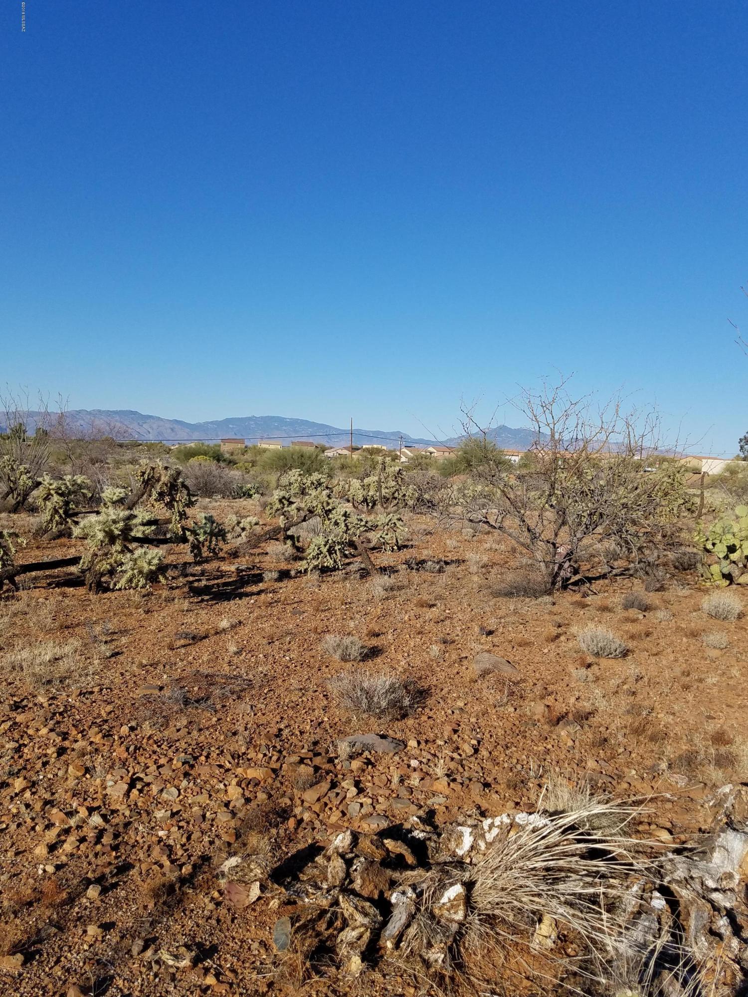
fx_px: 749
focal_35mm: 26
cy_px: 498
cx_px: 374
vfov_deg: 67.3
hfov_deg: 53.1
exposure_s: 1/3632
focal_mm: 4.2
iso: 50
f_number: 1.7
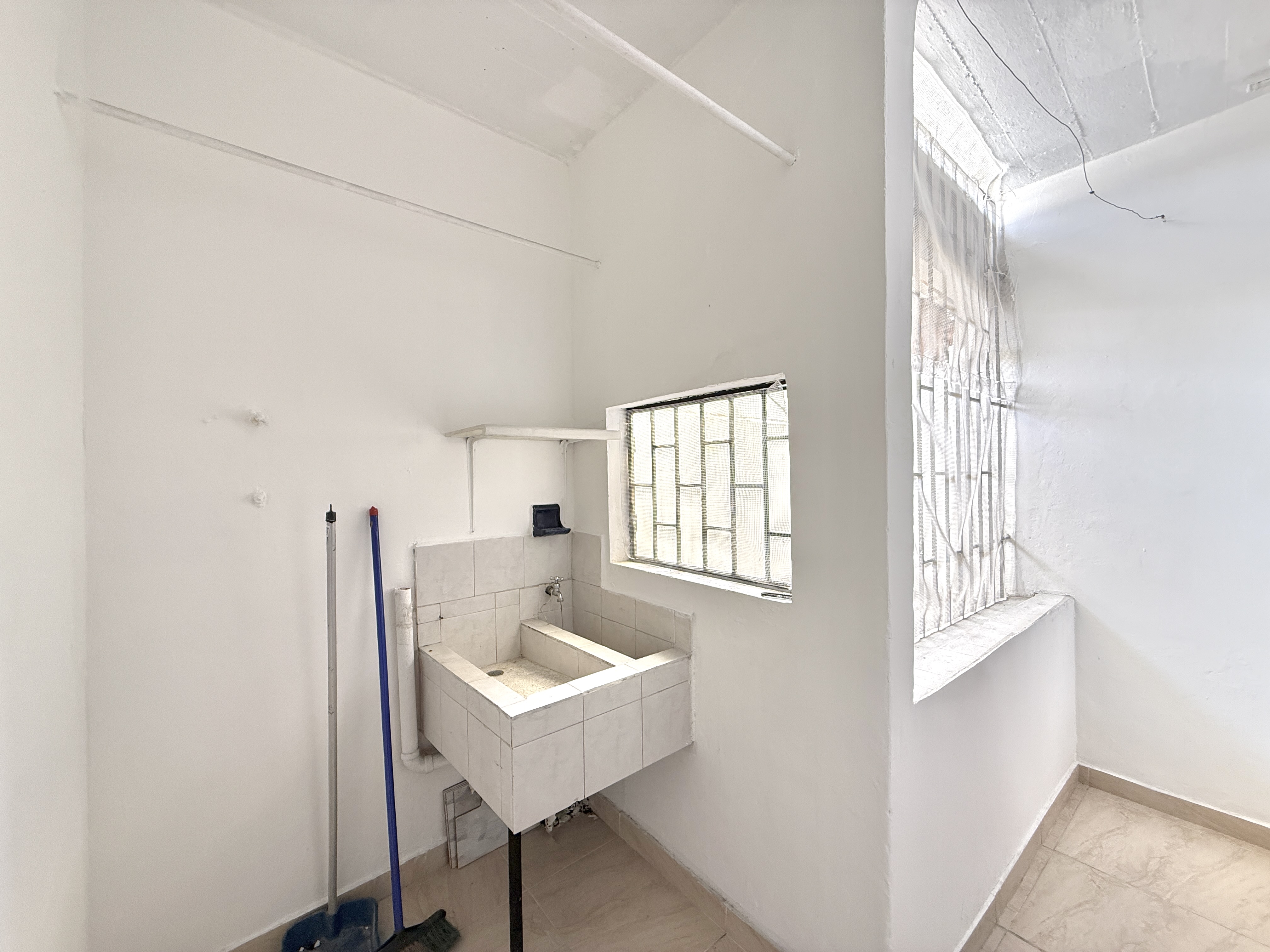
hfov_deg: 102.1
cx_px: 635
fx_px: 514
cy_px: 476
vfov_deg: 85.7
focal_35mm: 14
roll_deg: +1.2
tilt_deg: -0.4
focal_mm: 2.22
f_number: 2.2
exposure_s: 1/99
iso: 200
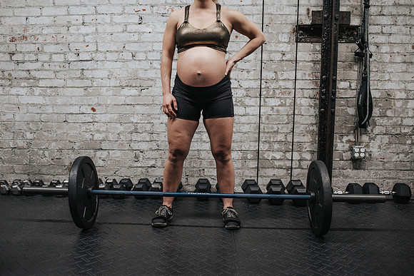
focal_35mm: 36
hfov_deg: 52.6
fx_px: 419
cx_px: 199
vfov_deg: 36.5
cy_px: 138
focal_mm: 35
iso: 800
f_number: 3.2
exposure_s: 1/250
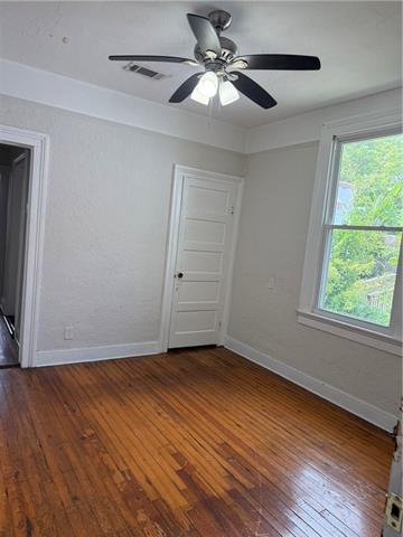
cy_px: 268
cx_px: 202
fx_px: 373
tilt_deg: -5.9
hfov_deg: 56.8
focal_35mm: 24
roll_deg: -4.3
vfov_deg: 71.6
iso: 125
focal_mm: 6.76
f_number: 1.78
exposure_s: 1/229
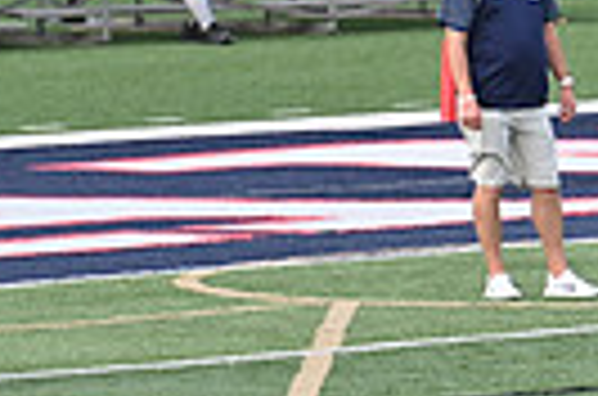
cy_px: 45
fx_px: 14500
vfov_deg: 1.6
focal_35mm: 875
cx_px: 1124
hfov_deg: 2.4
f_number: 3.5
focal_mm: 200
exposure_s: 1/2000
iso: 400
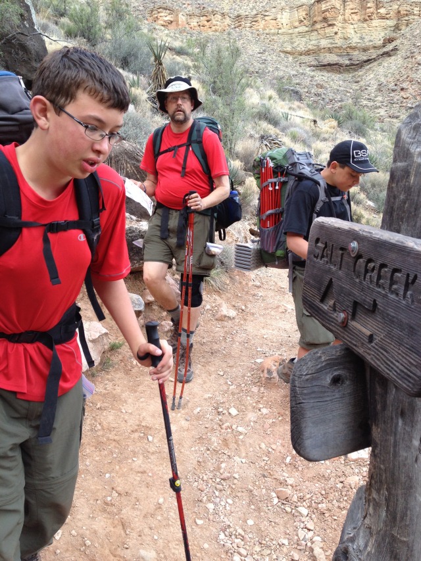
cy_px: 280
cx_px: 210
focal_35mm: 35
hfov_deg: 40.7
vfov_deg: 52.6
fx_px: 567
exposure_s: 1/120
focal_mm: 4.28
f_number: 2.4
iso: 64
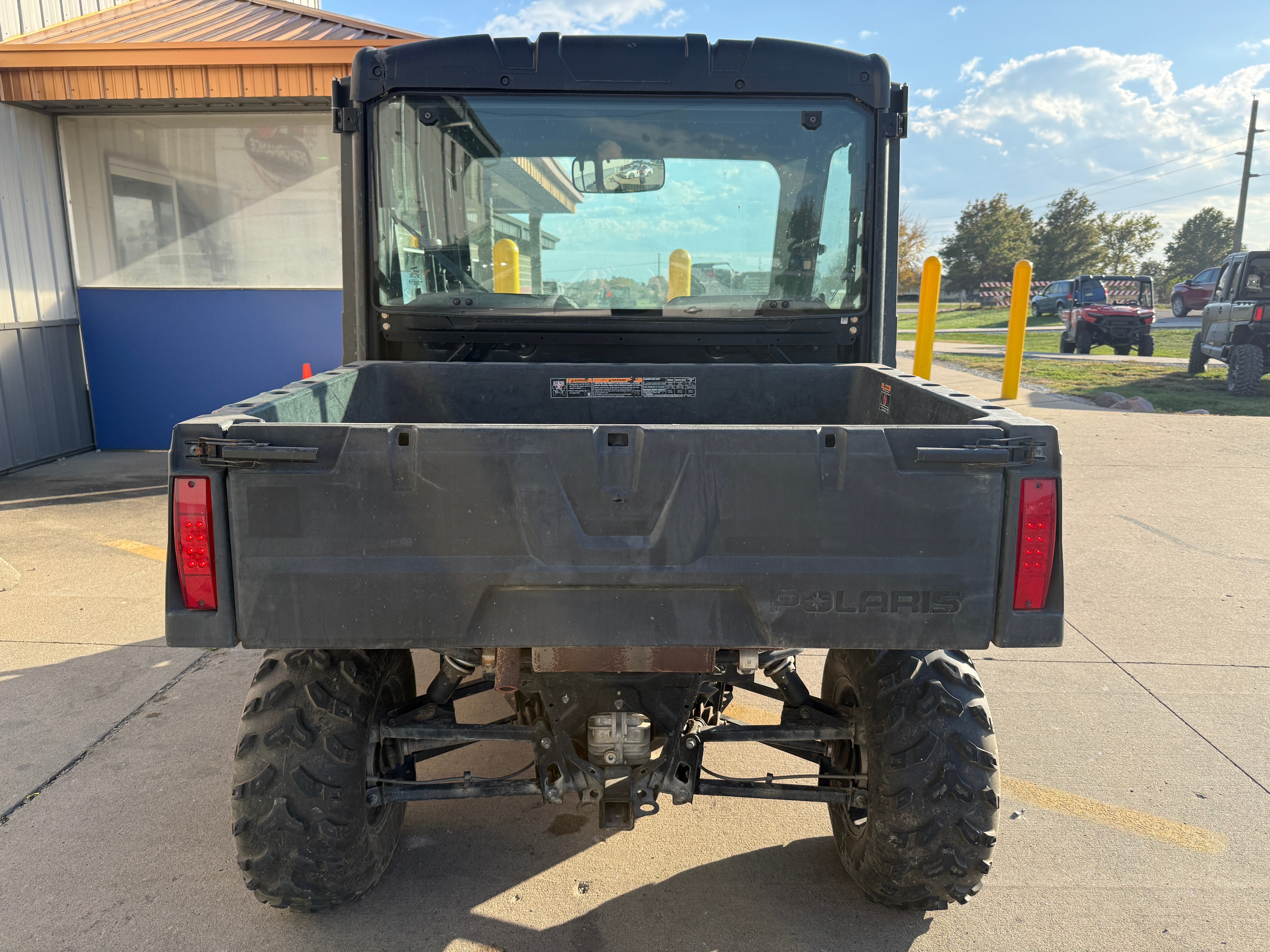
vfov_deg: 56.8
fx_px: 881
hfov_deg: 71.6
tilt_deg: -11.7
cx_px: 635
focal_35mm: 24
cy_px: 476
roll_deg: +0.3
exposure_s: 1/2110
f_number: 1.78
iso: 100
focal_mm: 6.76
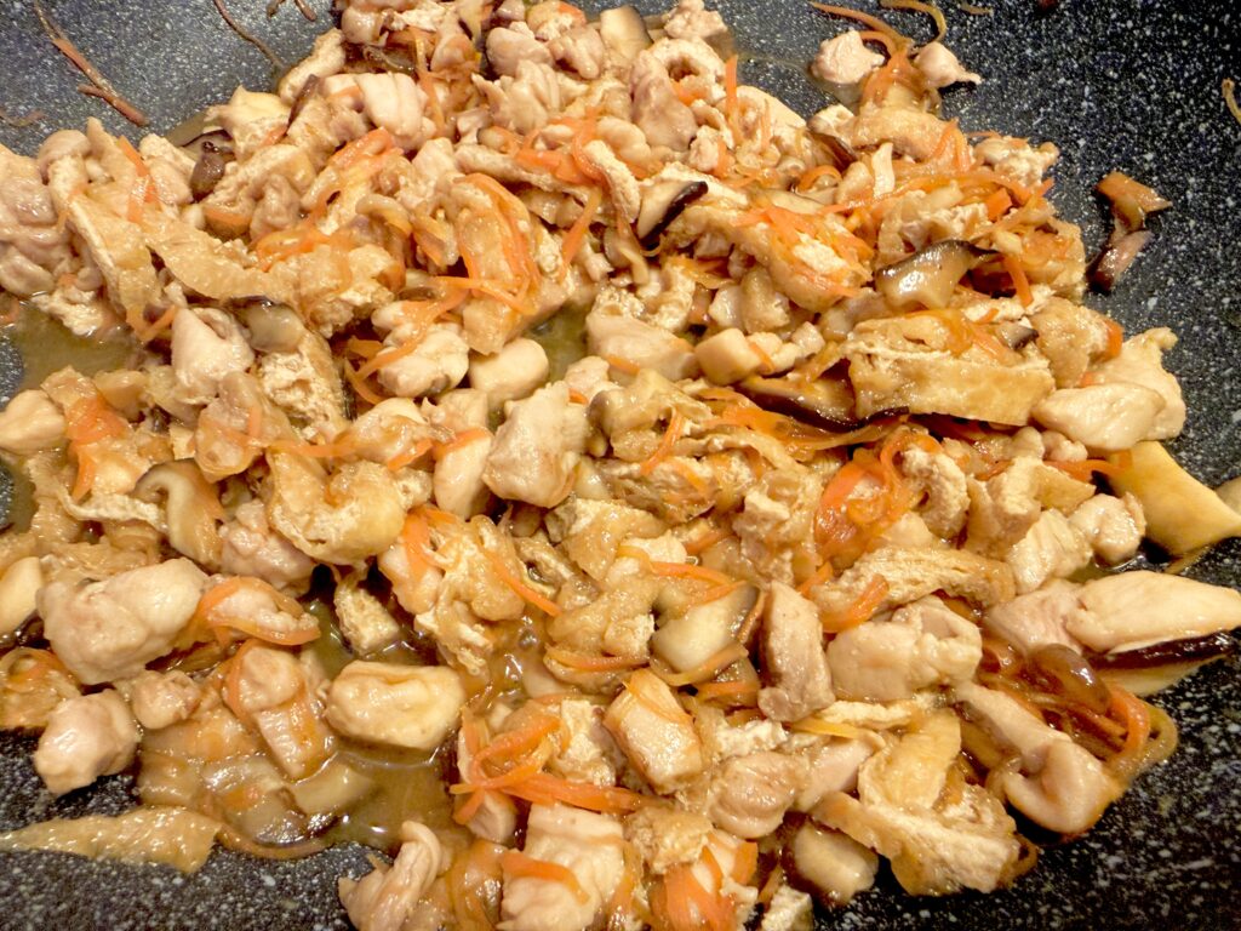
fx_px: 860
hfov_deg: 71.6
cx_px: 620
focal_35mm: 24
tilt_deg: -51.8
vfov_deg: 56.8
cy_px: 466
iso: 400
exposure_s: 1/50
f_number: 2.2
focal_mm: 2.22
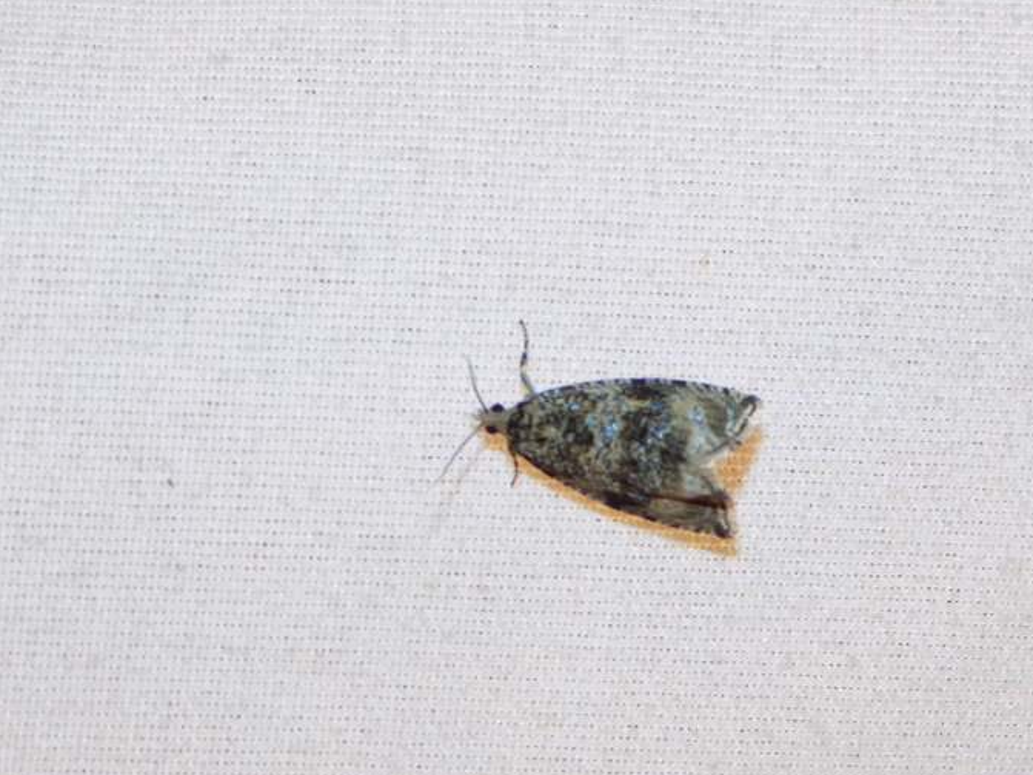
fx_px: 4475
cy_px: 476
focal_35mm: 150
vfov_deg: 9.9
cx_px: 604
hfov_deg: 13.2
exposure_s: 1/30
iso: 220
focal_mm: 20.9
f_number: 4.8
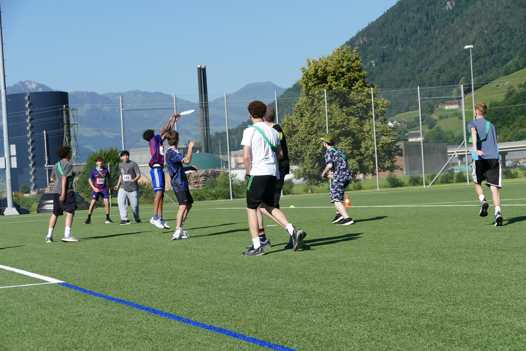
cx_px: 263
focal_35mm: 87
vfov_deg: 15.7
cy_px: 176
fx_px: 1271
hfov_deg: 23.4
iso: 125
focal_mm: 31.83
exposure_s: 1/1300
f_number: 3.8
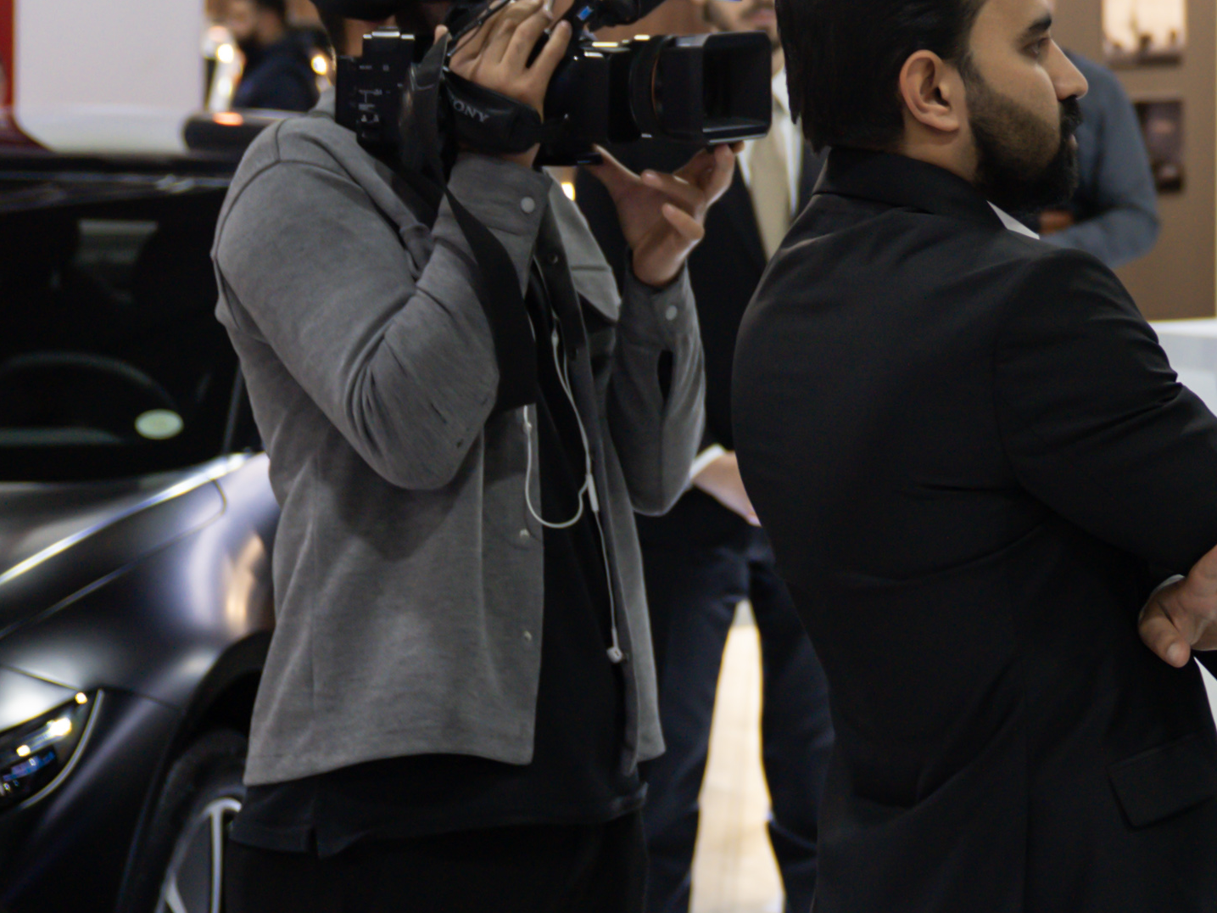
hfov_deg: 17.3
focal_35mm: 108
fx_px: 3797
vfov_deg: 13.5
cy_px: -33
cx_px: 1497
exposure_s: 1/100
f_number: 2.8
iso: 1000
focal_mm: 38
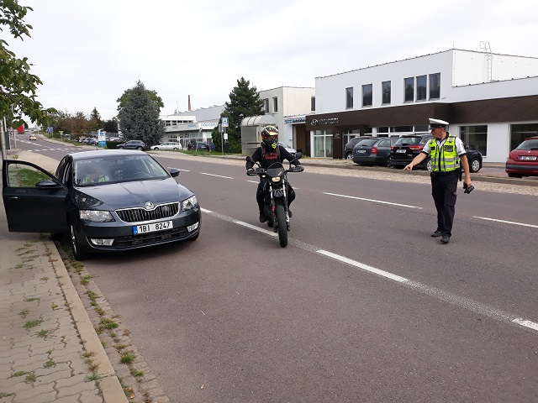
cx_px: 269
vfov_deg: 51.4
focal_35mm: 27
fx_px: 420
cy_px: 202
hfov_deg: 65.3
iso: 40
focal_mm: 3.71
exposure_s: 1/1014
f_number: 1.7
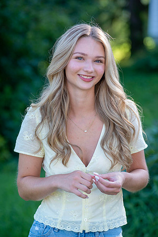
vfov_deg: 18.3
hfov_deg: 12.2
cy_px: 118
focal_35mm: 112
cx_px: 79
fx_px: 737
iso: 160
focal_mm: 112
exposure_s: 1/125
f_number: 4
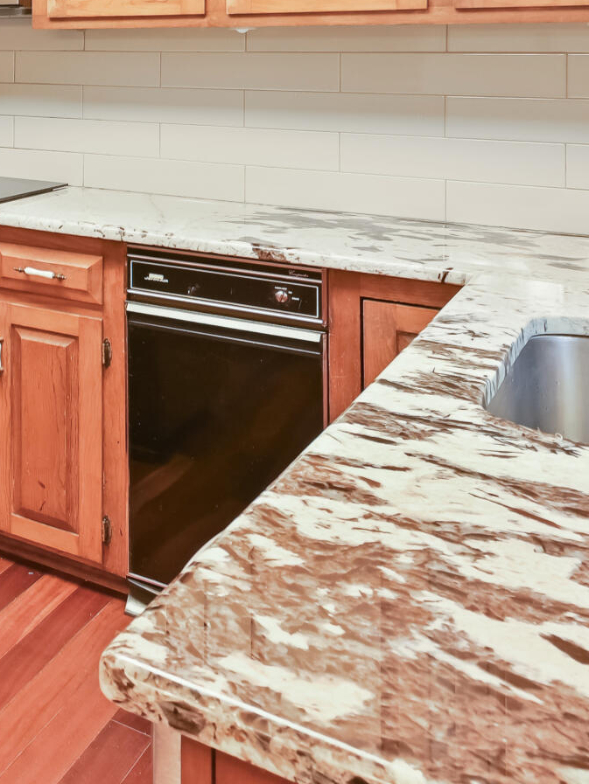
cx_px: -479
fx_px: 1021
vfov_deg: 38.7
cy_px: 55
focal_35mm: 45
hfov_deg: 21.2
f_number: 8
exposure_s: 1/1.25
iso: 400
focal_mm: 14
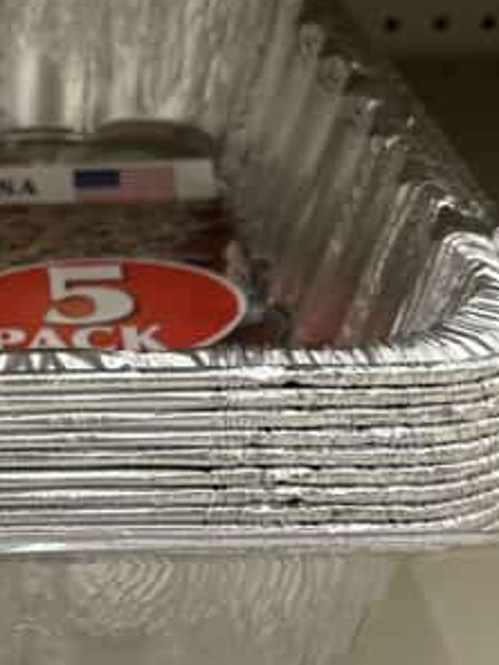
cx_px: -115
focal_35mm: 83
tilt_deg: -17.8
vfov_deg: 23.2
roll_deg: +1.0
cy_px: 528
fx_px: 1595
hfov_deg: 16.9
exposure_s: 1/63
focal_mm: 6.86
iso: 125
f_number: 1.78
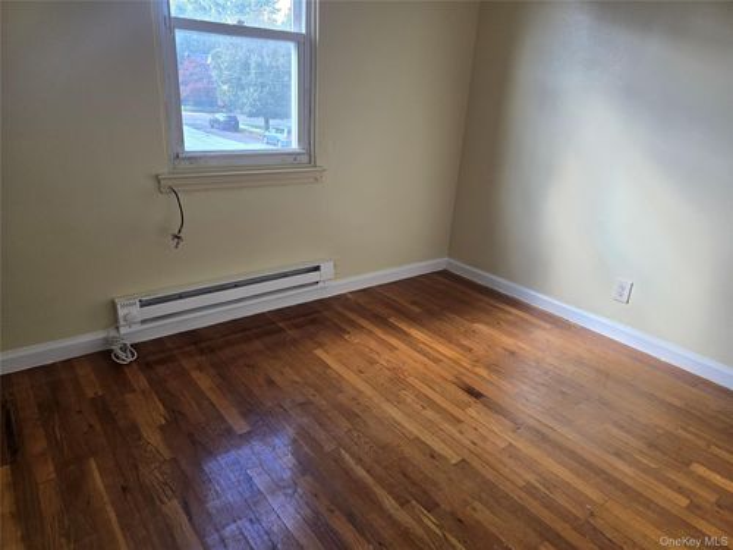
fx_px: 487
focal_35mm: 23
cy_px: 275
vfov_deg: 58.9
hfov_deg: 73.9
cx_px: 366
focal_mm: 6.3
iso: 100
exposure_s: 1/180
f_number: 1.7
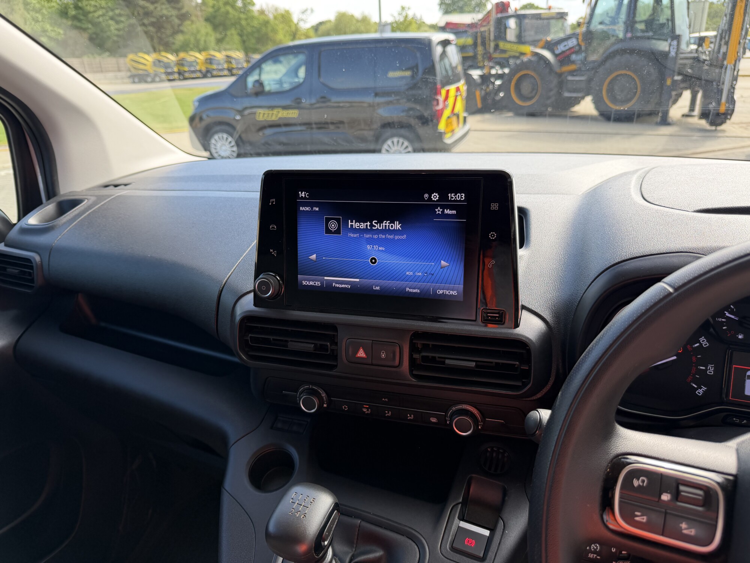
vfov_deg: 56.8
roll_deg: +2.9
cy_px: 282
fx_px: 520
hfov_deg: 71.6
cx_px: 375
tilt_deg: -22.5
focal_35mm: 24
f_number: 1.78
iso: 100
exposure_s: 1/473
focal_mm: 6.76
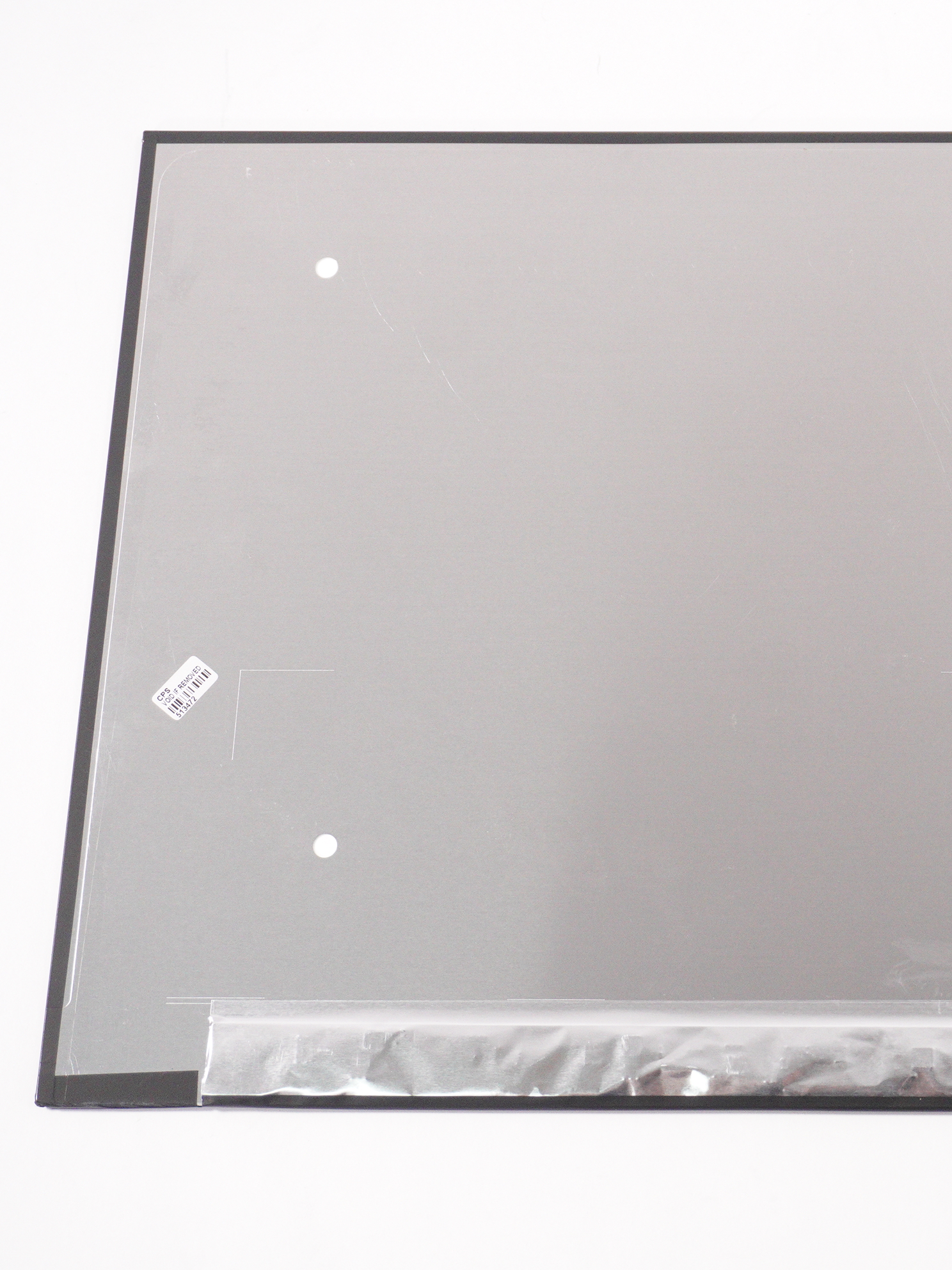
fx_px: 2484
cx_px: 910
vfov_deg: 28.7
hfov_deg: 21.1
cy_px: 636
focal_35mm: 68
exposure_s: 1/250
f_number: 5.6
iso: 2500
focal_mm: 31
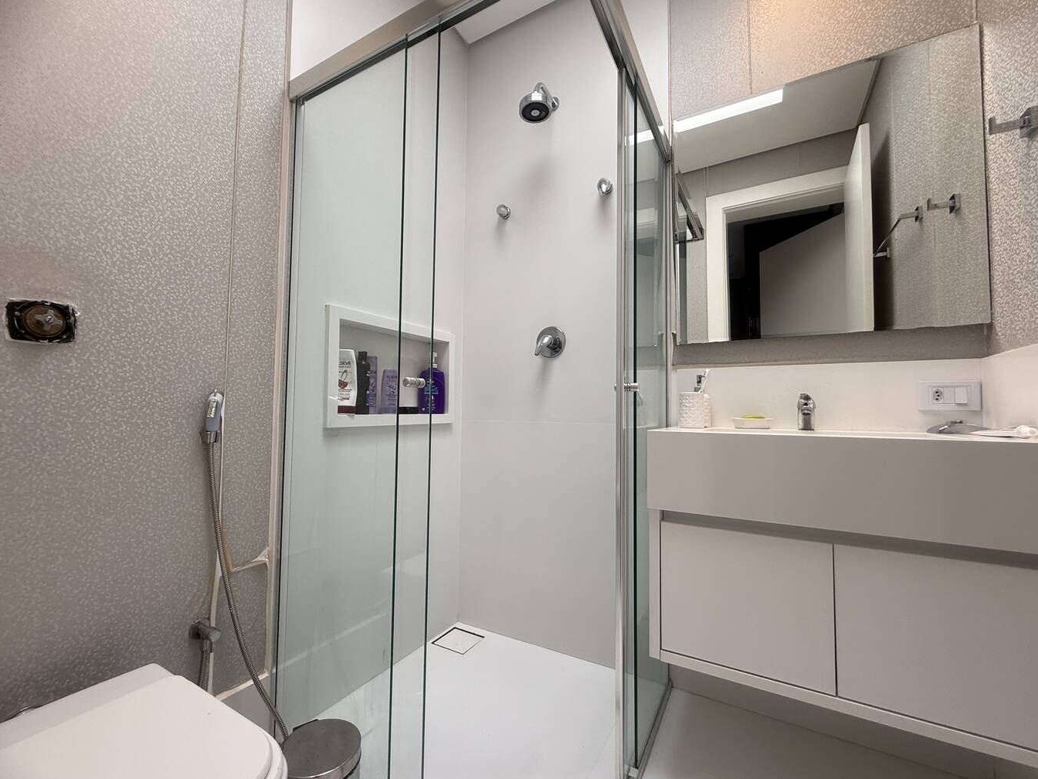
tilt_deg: +5.2
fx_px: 450
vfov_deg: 81.7
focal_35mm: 15
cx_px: 499
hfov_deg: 98.1
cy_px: 391
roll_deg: -0.7
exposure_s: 1/120
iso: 64
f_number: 2.2
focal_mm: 2.22
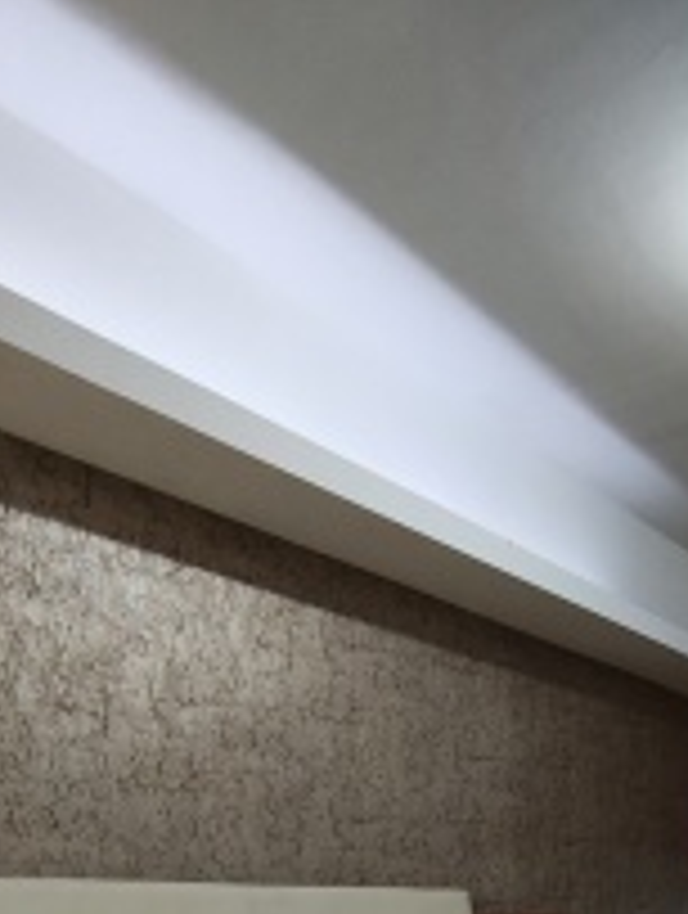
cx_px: 652
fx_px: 898
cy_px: 1027
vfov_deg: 41.6
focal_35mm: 34
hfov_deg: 38.3
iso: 500
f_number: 2.2
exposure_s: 1/50
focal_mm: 1.65
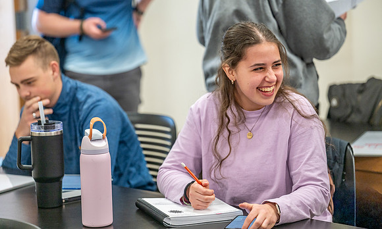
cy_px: 97
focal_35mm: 111
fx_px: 1146
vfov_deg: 11.4
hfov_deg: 18.9
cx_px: 191
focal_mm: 104
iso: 640
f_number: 2.8
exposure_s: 1/100
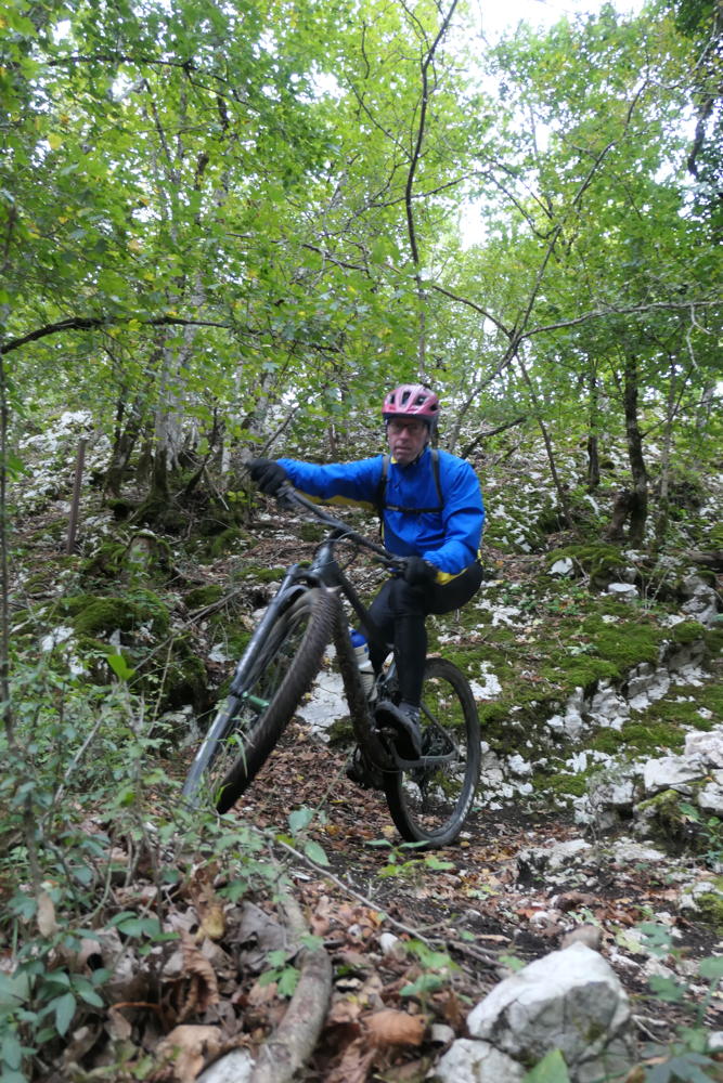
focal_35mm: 25
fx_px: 753
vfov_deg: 71.5
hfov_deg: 51.3
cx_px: 362
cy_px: 542
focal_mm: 9.1
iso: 640
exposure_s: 1/80
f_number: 3.3
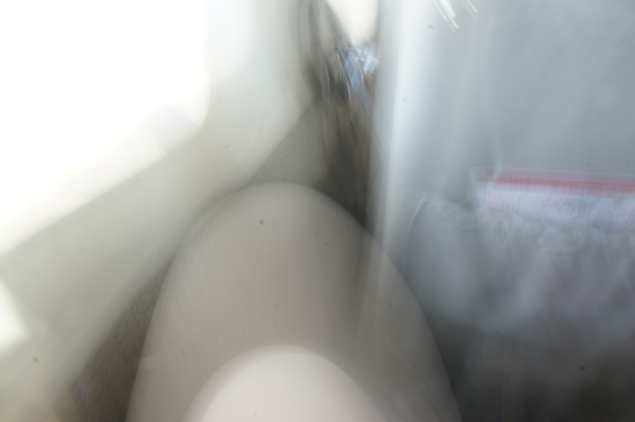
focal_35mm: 30
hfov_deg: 62.0
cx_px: 318
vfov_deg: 43.6
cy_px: 211
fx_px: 529
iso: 200
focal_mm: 20
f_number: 22
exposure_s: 1.3
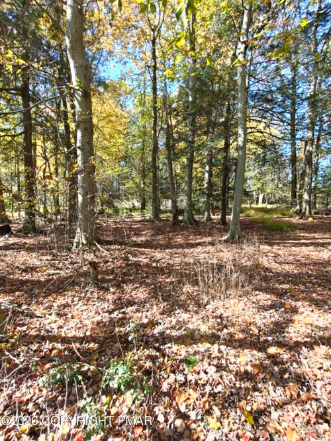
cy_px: 220
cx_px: 166
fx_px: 191
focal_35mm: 15
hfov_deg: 81.7
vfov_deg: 98.2
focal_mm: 2.3
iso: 250
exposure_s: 1/147
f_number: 2
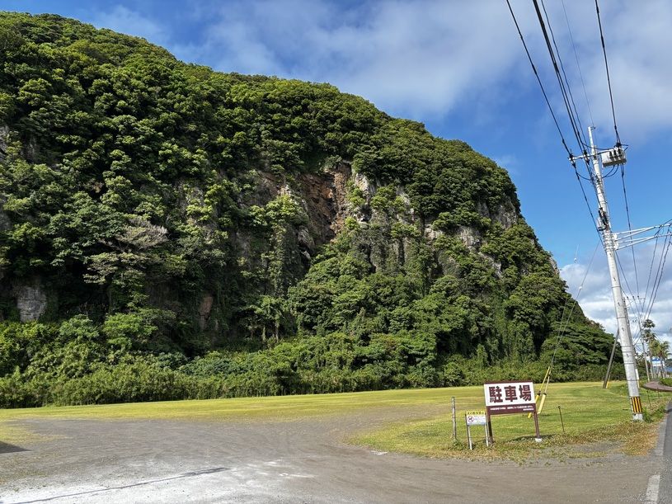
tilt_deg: +13.4
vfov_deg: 53.1
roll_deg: +1.3
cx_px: 336
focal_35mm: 26
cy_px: 252
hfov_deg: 67.3
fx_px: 505
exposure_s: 1/1311
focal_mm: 5.96
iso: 50
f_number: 1.6
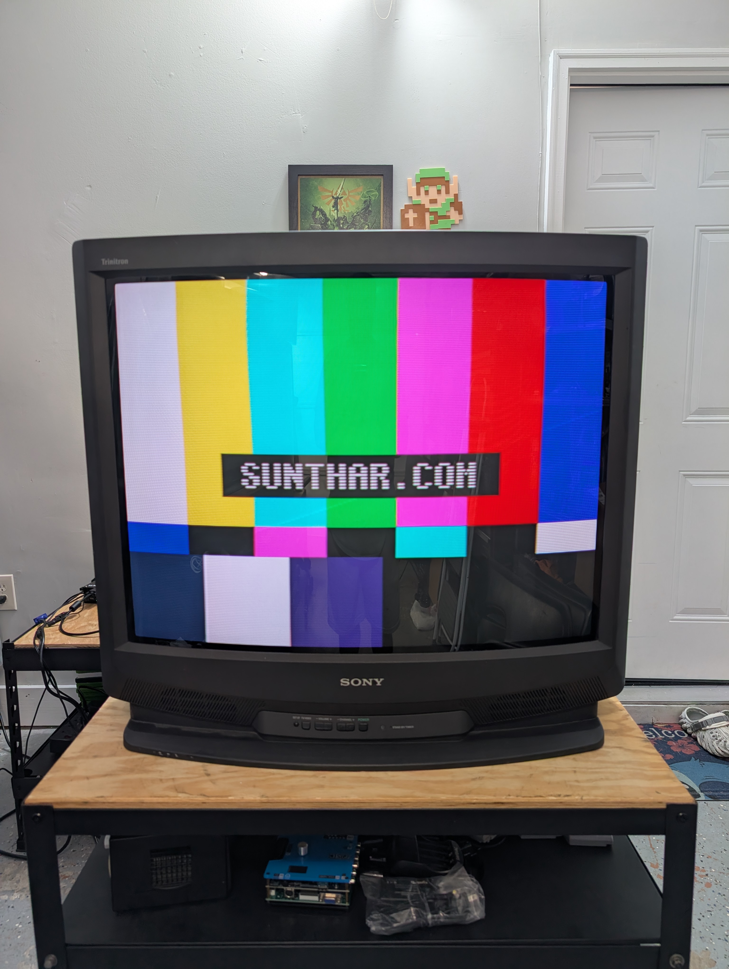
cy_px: 484
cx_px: 364
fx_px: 672
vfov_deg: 71.5
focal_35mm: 24
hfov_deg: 56.9
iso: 125
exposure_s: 1/30
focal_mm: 6.9
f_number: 1.68
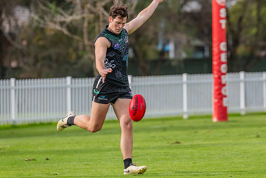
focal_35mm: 490
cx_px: 141
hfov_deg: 4.2
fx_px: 3622
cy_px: 77
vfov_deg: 2.8
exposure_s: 1/1600
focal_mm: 420
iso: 800
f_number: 7.1
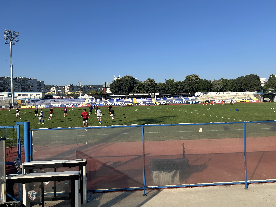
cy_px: 104
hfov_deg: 67.3
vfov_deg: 53.1
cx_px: 138
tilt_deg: -0.9
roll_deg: +1.4
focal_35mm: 26
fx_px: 207
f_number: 1.5
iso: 50
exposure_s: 1/4444
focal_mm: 5.7
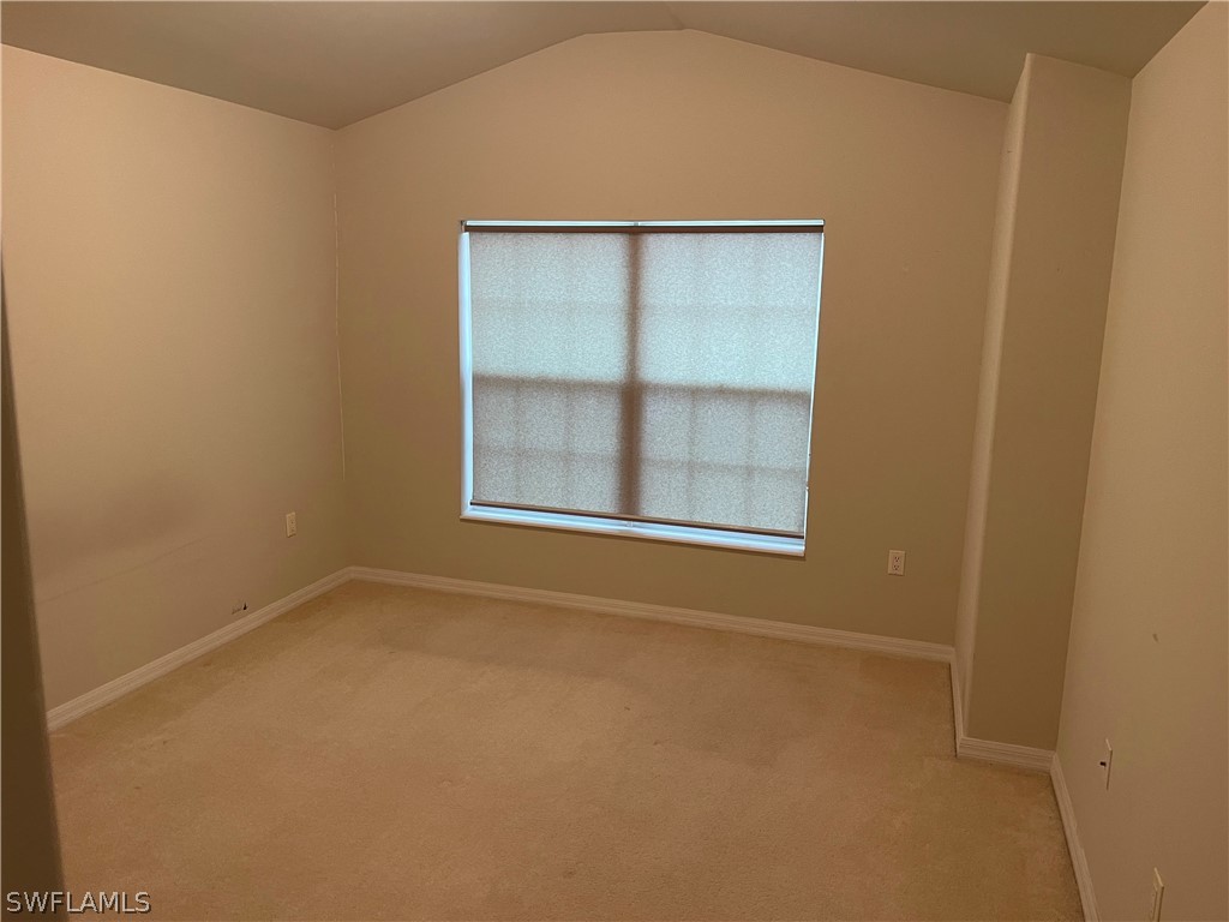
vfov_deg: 54.9
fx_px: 888
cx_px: 614
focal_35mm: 25
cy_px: 461
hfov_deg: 69.4
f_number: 1.6
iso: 200
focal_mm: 5.1
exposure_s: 1/60
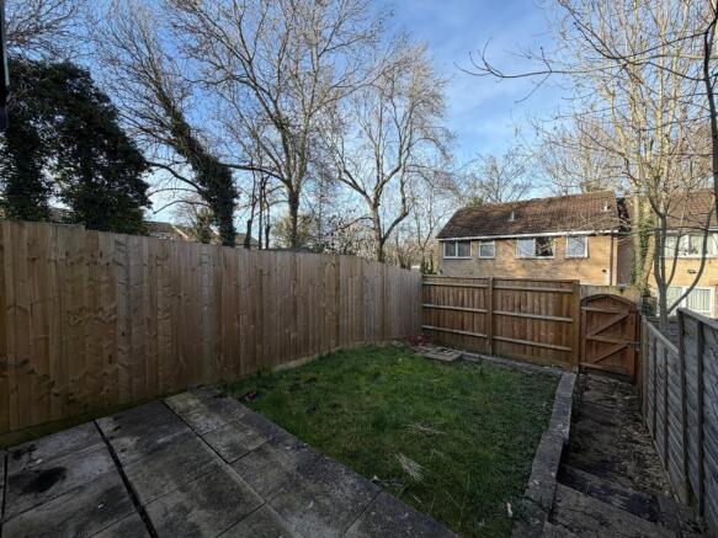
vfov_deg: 85.7
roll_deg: +0.0
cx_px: 359
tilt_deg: -1.5
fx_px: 290
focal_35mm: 14
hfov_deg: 102.1
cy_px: 269
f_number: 2.2
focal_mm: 2.22
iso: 40
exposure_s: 1/531
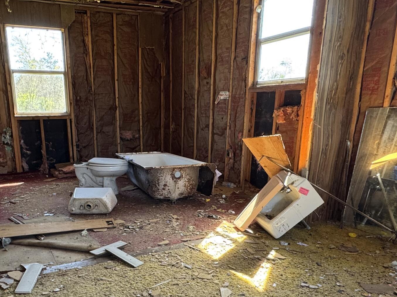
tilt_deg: -17.9
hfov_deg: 57.8
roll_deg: +0.9
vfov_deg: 44.2
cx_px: 154
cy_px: 215
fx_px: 355
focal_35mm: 31
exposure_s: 1/99
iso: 160
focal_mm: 2.22
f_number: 2.2
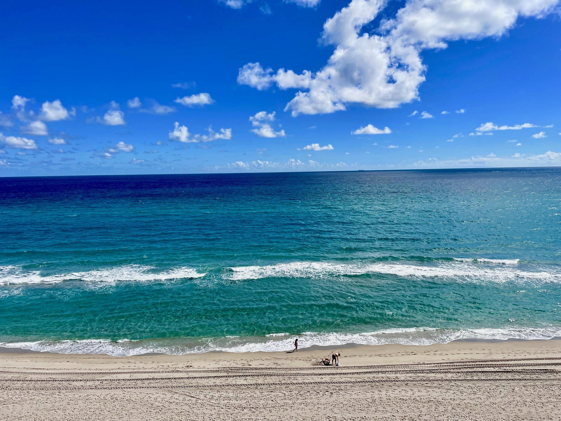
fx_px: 421
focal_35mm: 26
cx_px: 280
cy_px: 210
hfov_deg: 67.3
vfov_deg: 53.1
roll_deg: +0.5
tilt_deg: -5.6
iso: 32
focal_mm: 4.2
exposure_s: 1/6897
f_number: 1.6
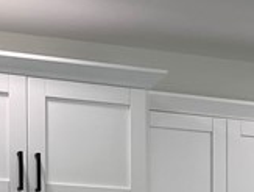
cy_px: 368
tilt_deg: -3.3
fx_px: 1199
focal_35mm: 163
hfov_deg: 11.5
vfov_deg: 8.7
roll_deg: -0.4
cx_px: 394
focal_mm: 5.1
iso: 80
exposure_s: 1/120
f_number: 1.6
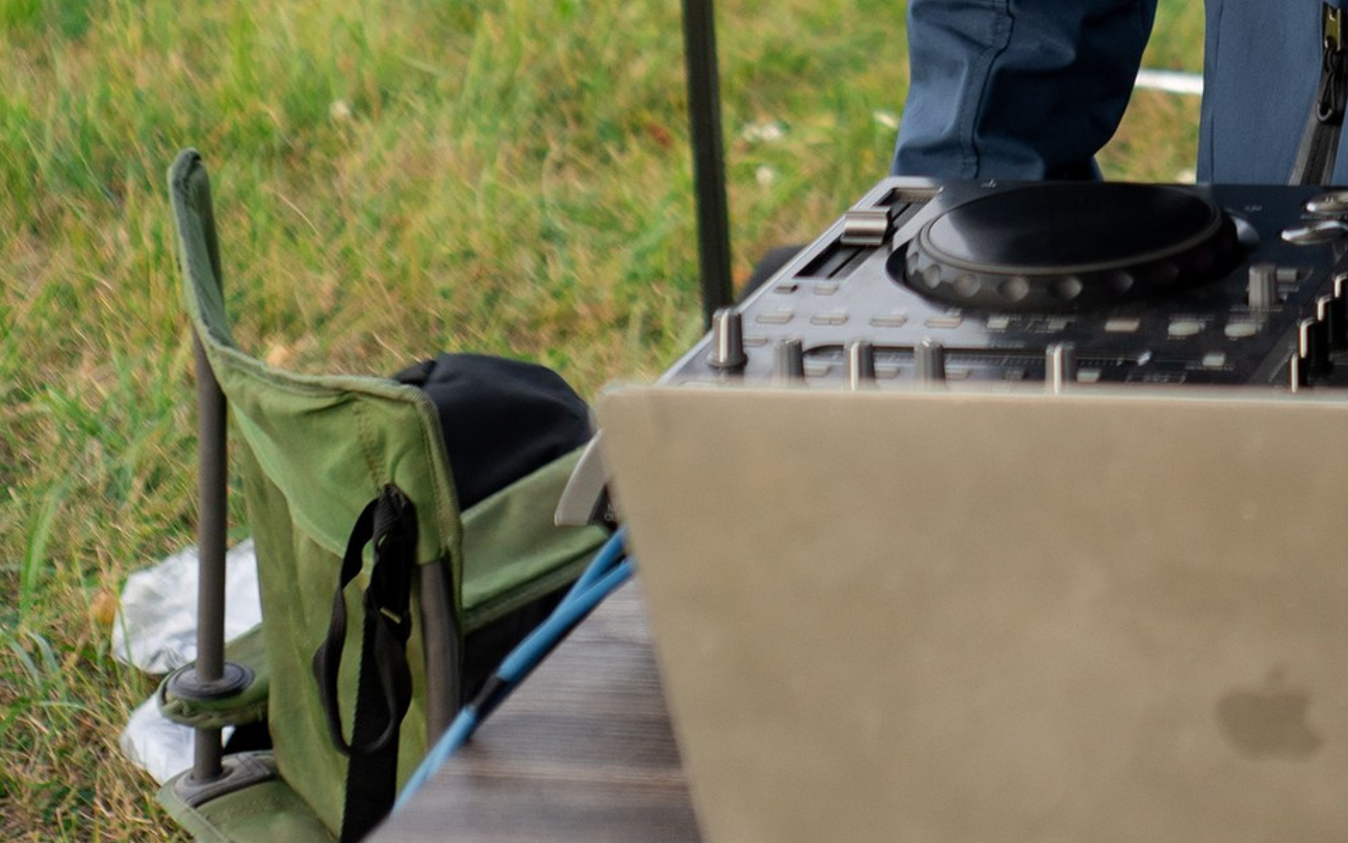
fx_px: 5254
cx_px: 1679
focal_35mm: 143
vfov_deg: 8.5
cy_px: -1013
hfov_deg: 14.1
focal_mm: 35
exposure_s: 1/320
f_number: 2.5
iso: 100
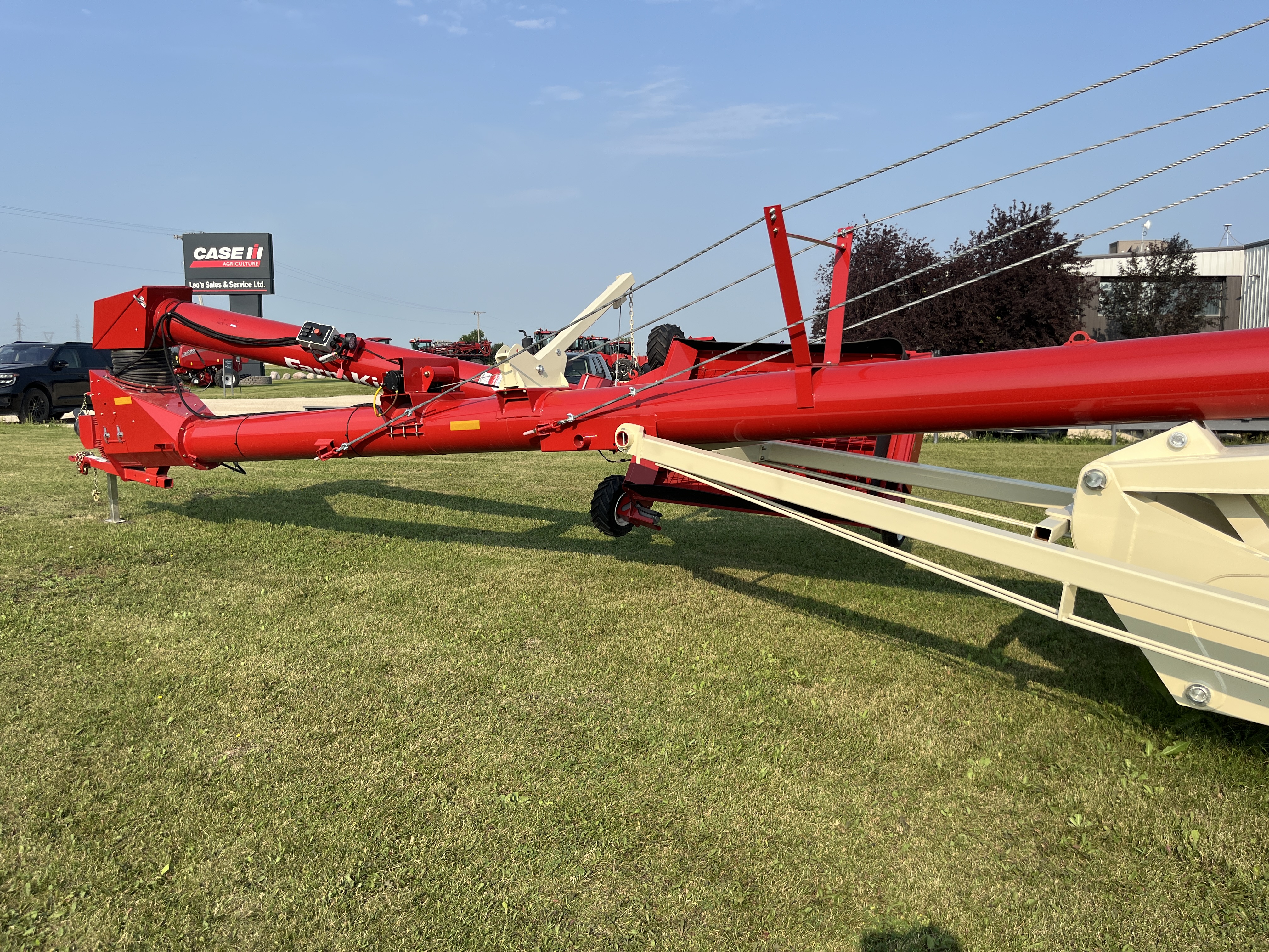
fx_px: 953
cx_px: 634
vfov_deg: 53.1
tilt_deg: -2.1
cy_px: 476
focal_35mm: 26
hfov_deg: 67.3
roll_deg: +0.8
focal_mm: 5.1
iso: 50
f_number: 1.6
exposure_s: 1/2967
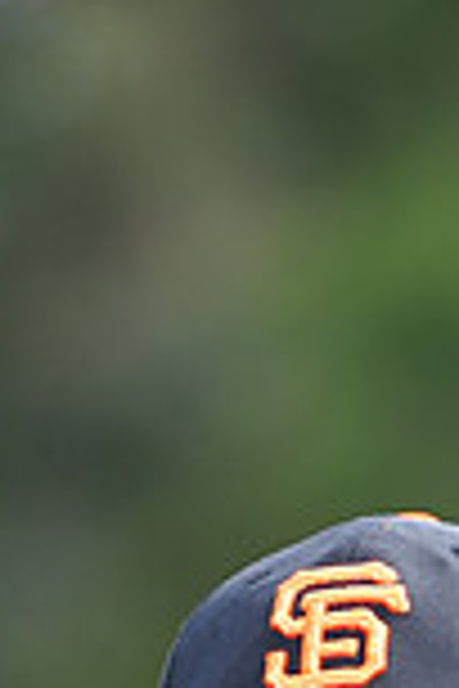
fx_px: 11933
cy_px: 1300
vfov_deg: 3.3
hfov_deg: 2.2
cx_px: 338
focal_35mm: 624
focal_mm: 165
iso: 200
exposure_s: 1/400
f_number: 4
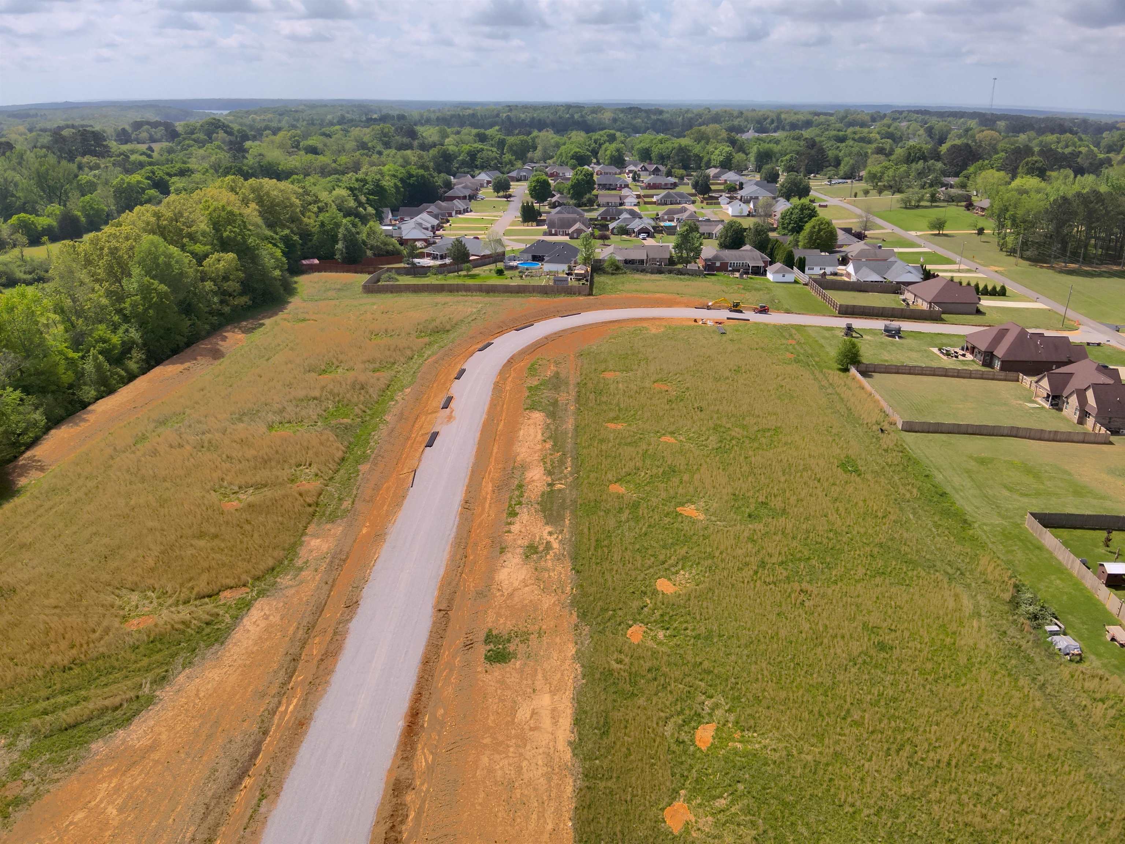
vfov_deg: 56.8
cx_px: 562
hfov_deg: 71.6
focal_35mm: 24
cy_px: 422
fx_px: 780
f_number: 2.8
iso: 100
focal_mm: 4.4
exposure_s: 1/800
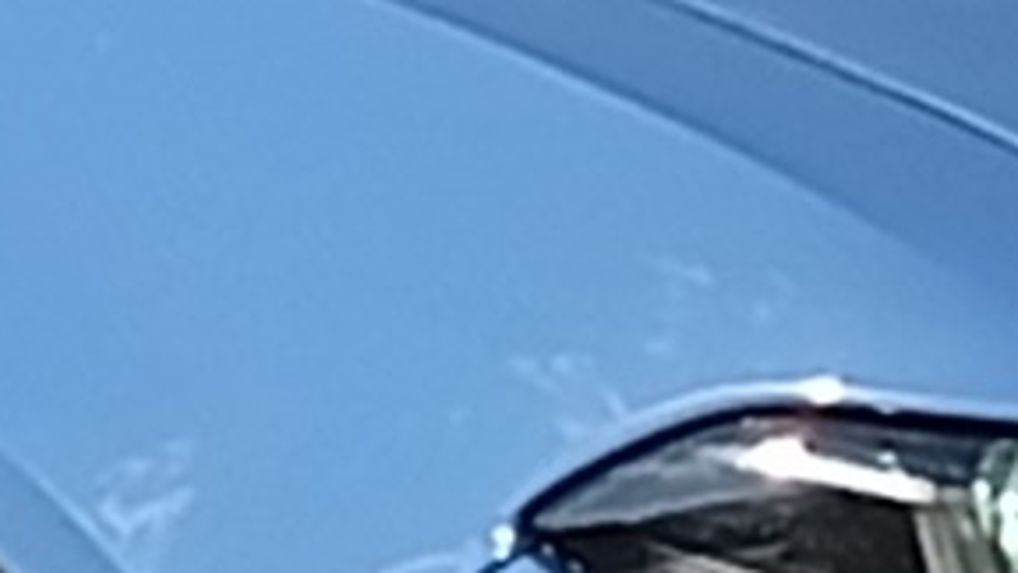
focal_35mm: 572
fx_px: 15440
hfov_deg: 3.8
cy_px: -294
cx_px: -626
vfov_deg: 2.1
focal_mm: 3.98
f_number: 1.8
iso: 50
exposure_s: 1/749
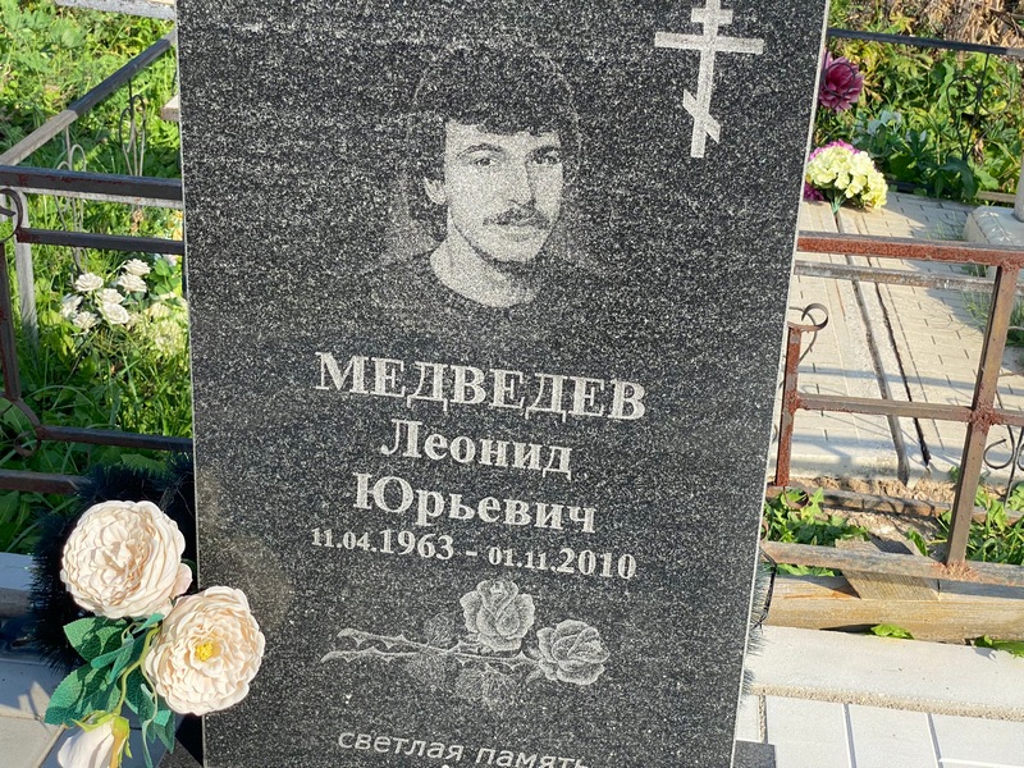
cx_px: 512
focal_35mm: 52
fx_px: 1538
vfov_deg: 28.0
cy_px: 384
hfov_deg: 36.8
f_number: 2
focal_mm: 6
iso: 20
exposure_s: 1/872
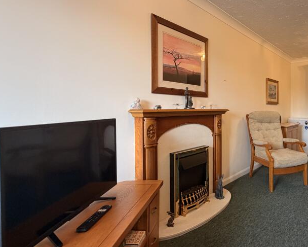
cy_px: 112
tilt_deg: -0.8
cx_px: 238
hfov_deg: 67.1
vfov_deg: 60.8
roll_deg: +0.3
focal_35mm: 23
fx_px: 210
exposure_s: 1/100
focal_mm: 2.22
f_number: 2.2
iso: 250
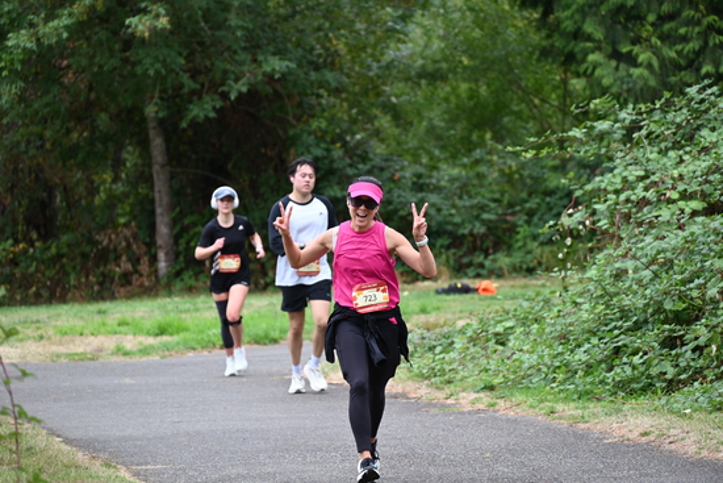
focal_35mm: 200
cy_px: 242
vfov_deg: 6.9
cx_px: 362
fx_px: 4017
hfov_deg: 10.3
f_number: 6.3
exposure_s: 1/250
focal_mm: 200
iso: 450
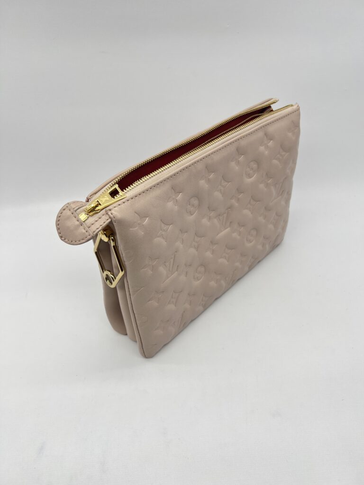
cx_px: 182
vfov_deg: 67.3
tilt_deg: -43.4
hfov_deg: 53.1
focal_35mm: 26
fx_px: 365
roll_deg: +1.0
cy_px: 242
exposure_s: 1/161
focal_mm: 5.7
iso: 40
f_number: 1.5
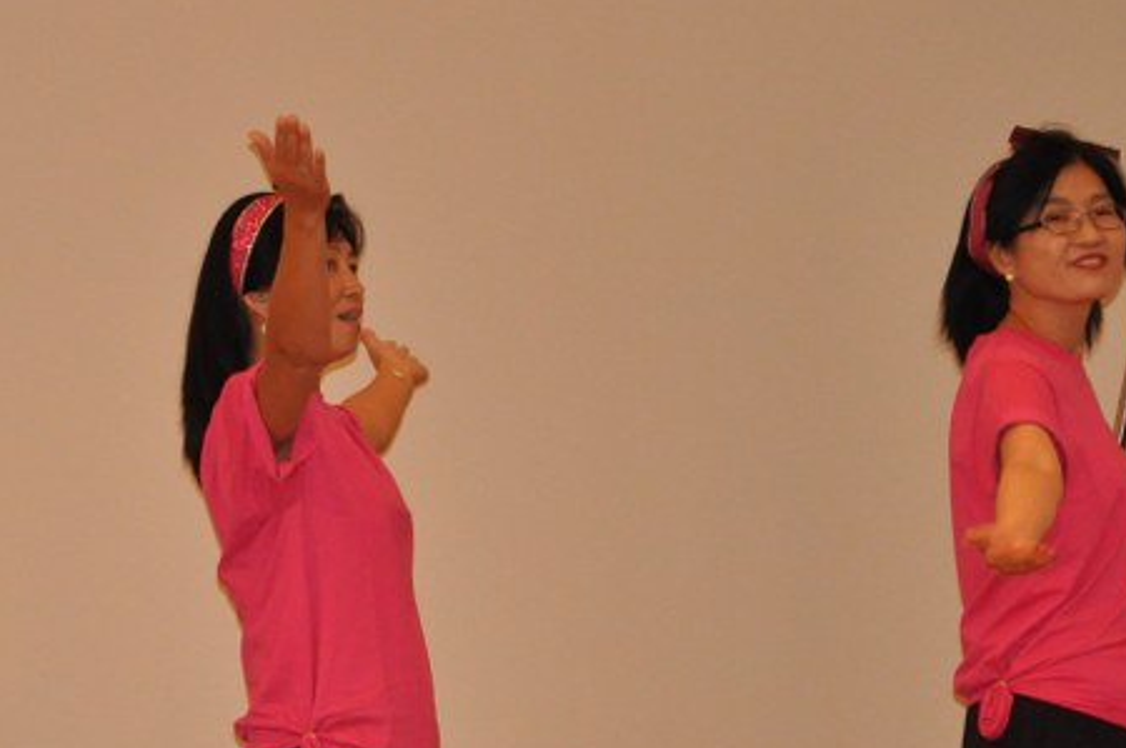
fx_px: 9065
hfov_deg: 7.1
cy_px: 668
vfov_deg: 4.7
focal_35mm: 290
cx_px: 315
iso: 1600
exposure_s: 1/60
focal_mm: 85
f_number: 5.6
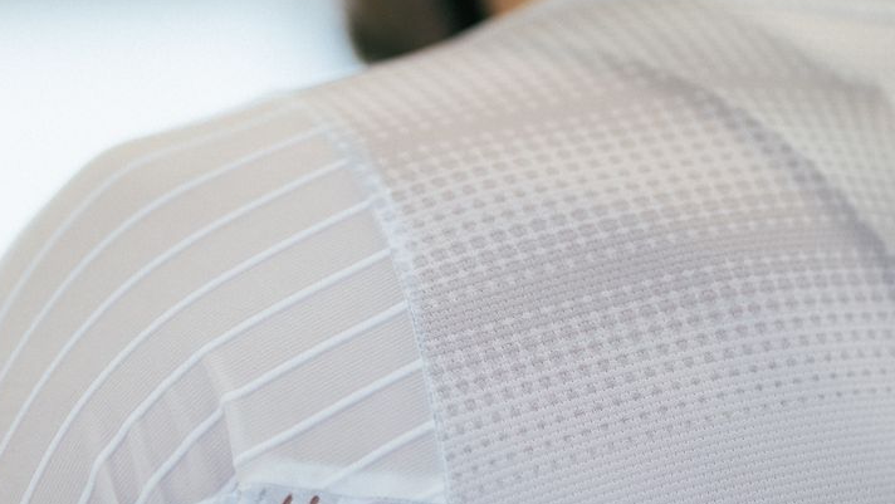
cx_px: 342
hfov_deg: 14.3
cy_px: 270
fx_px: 3561
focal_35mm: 150
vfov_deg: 8.1
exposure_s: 1/100
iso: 125
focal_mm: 85
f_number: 1.8
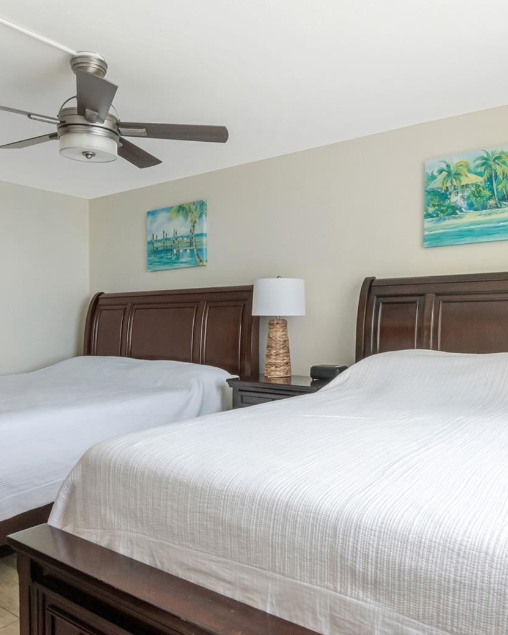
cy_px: 320
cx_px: 277
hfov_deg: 54.8
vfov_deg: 66.0
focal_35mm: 26
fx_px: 489
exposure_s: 1/20
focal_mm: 12
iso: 800
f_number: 16
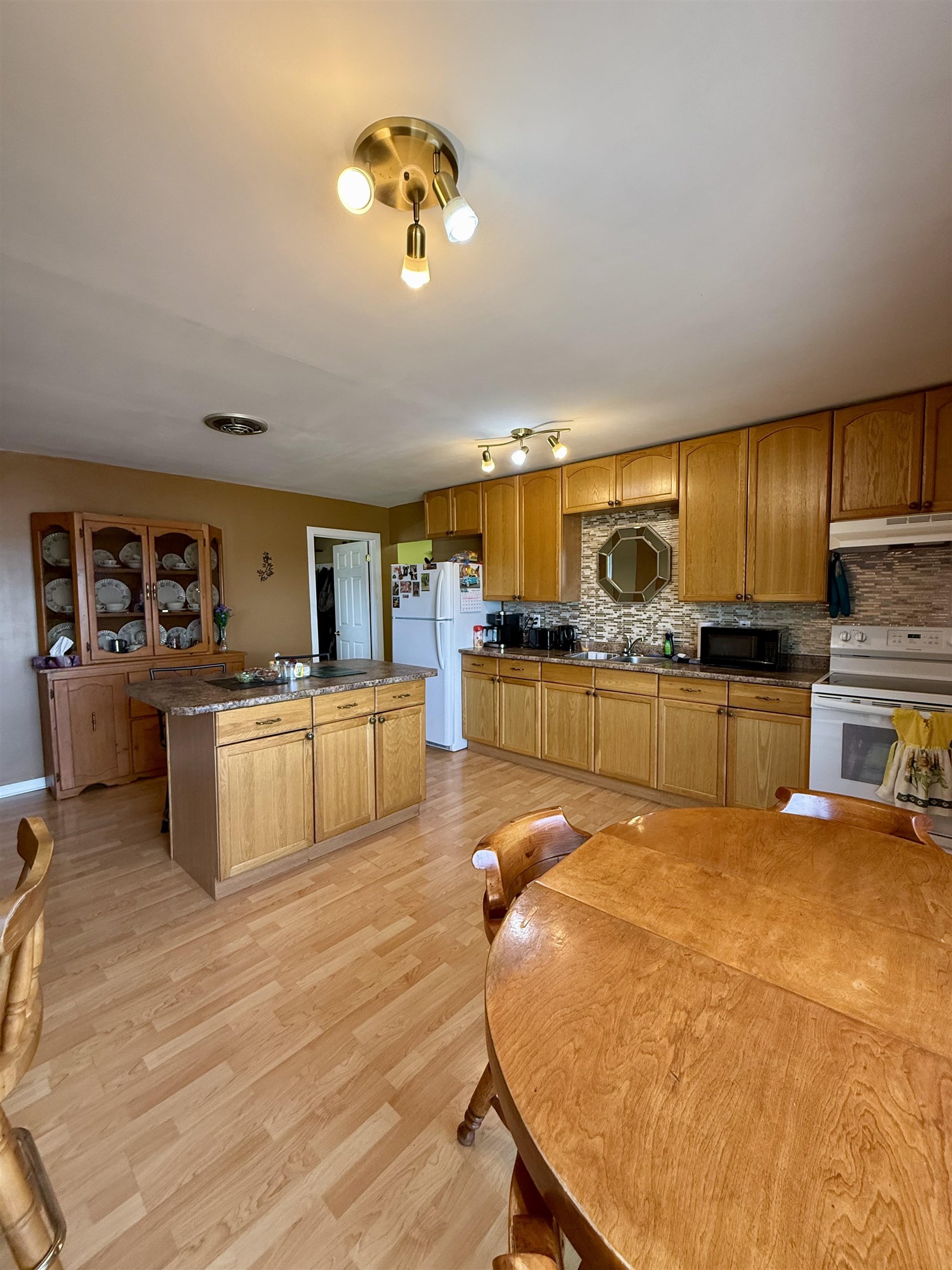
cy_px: 635
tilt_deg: -3.1
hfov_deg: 85.7
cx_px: 476
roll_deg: +0.3
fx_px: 513
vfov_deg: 102.1
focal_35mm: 14
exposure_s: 1/120
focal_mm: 2.22
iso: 200
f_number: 2.2
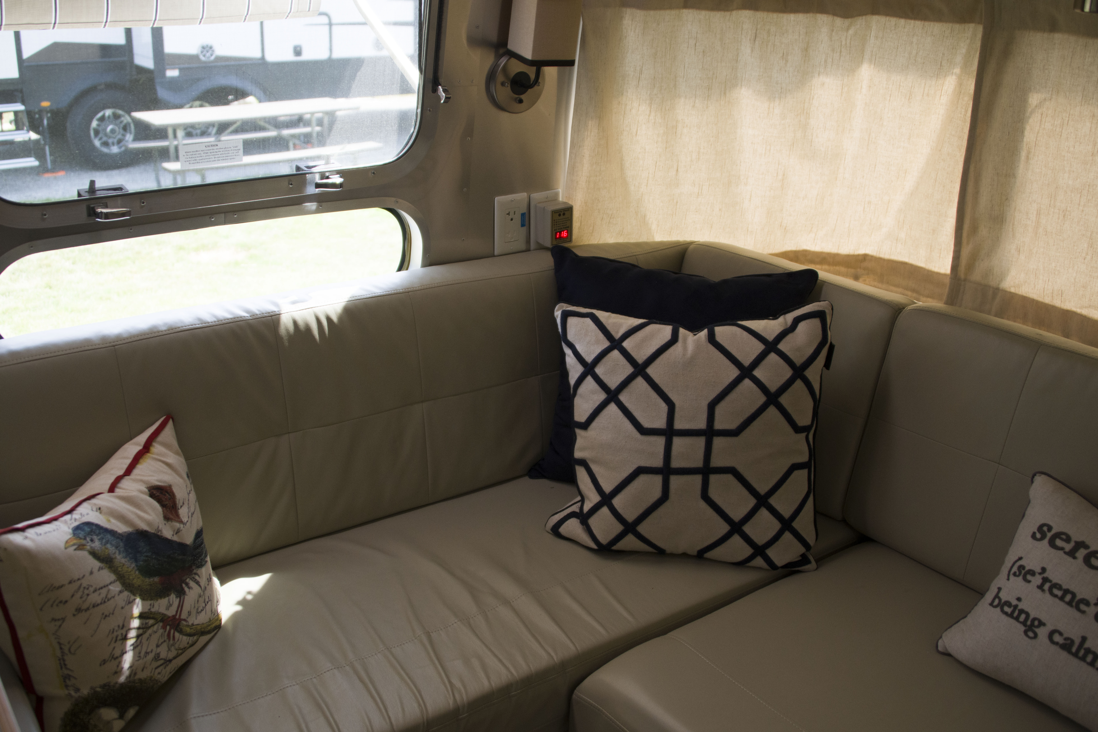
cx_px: 549
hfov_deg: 57.2
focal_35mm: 33
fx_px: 1006
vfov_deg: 40.0
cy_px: 366
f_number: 3.5
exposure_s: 1/160
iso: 560
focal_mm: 28
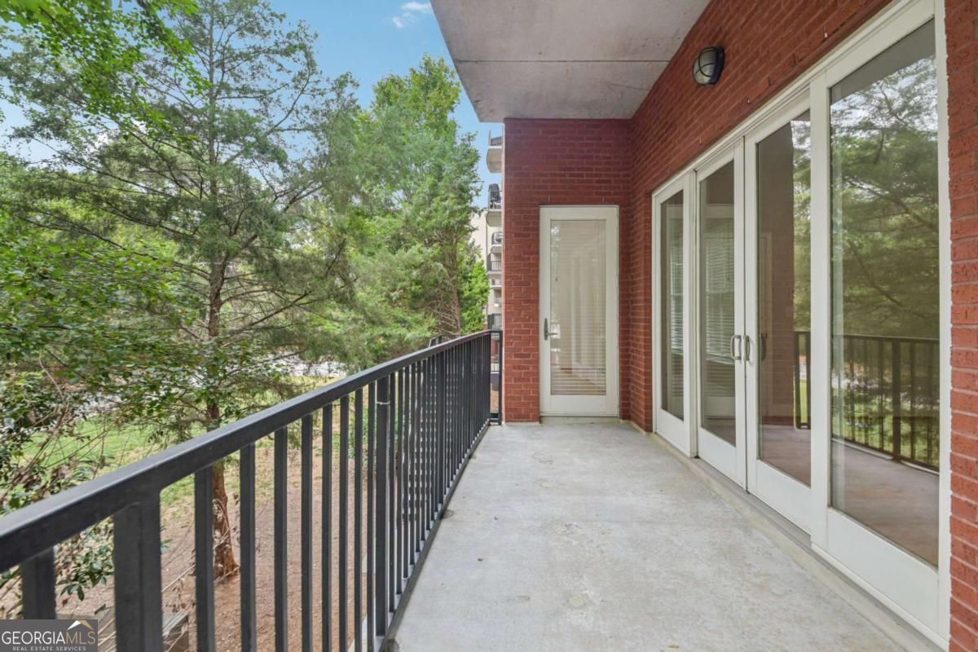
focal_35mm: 16
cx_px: 489
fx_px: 435
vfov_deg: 73.7
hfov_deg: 96.7
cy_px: 326
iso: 400
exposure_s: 1/40
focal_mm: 16
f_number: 8
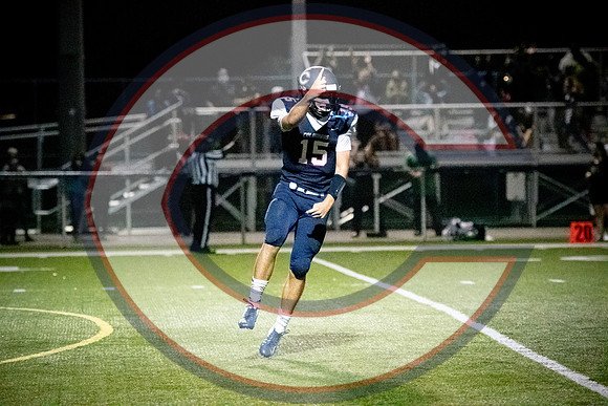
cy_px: 203
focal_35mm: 202
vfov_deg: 6.8
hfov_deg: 10.2
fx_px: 3421
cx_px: 304
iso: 36000
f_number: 2.8
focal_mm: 135
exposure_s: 1/3200
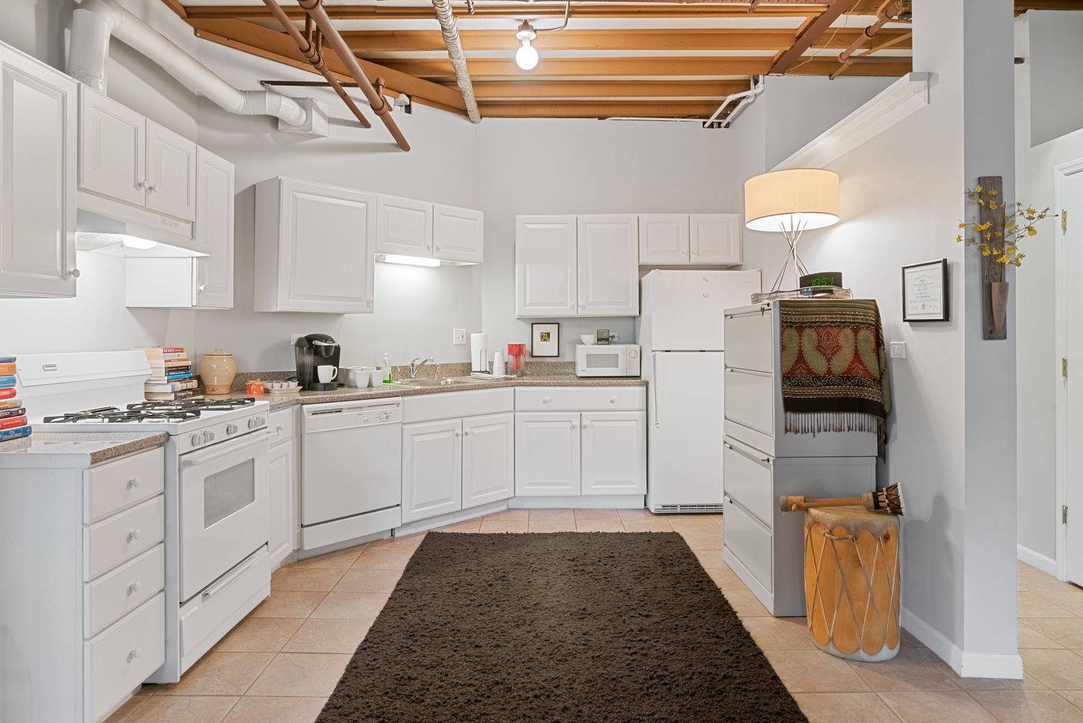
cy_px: 348
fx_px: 632
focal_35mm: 21
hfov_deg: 81.2
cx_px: 533
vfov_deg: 59.5
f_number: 8
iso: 500
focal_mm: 20
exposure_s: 2
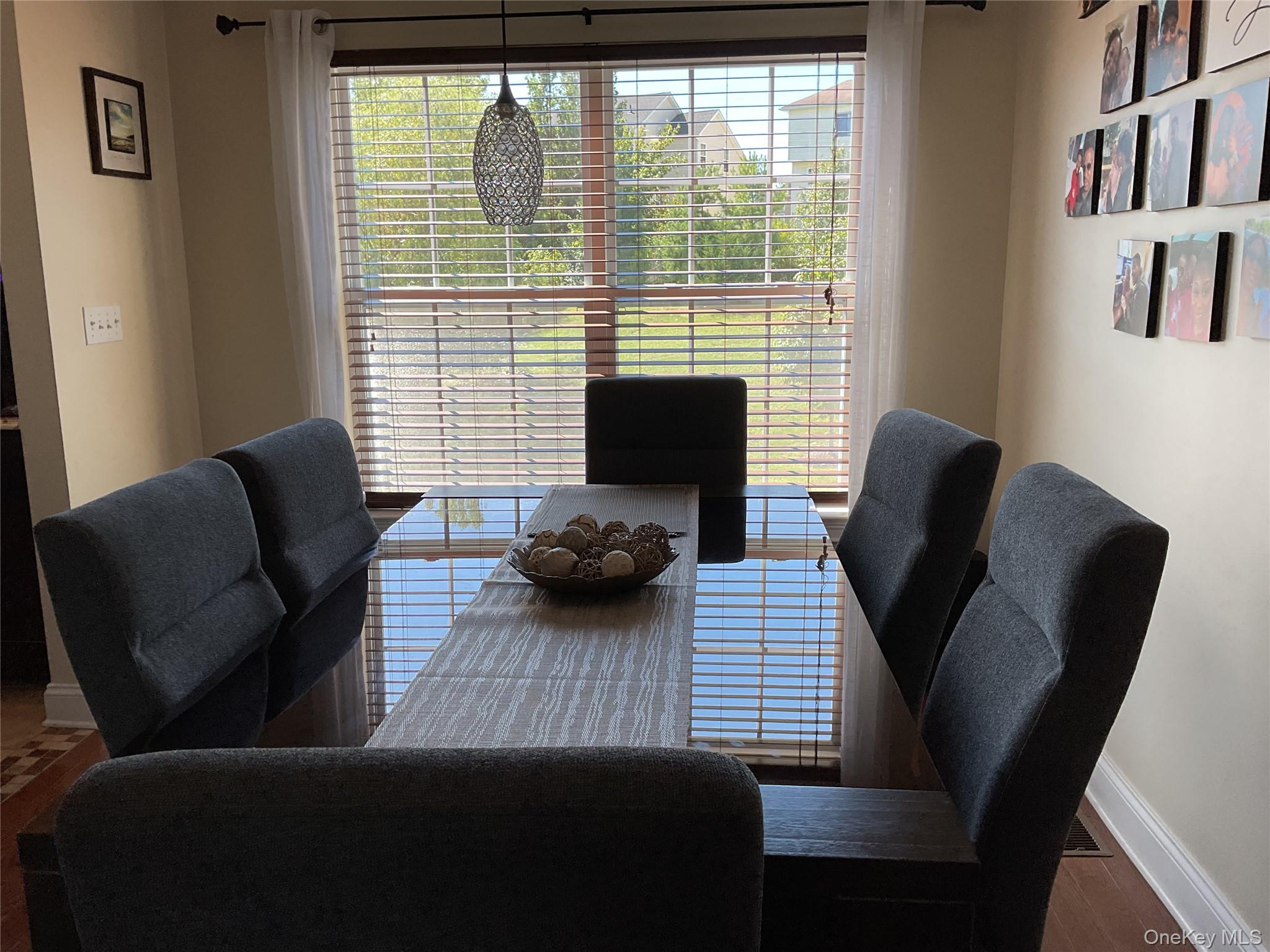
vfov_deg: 48.2
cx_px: 635
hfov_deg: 61.7
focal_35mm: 29
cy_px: 476
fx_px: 1064
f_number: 1.8
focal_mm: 3
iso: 16
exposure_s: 1/123
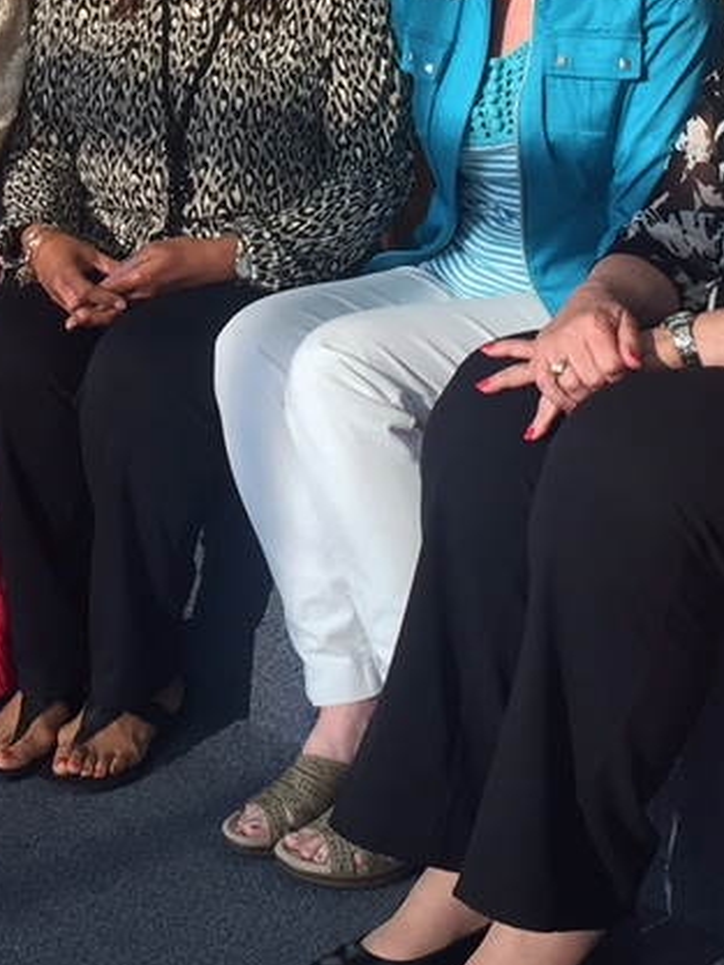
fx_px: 2481
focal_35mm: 89
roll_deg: -1.0
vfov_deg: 21.5
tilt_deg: -7.7
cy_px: 76
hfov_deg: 16.4
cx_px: 113
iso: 50
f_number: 2.2
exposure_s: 1/120
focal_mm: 4.15
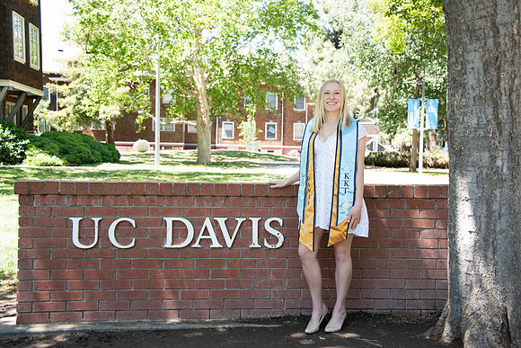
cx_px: 260
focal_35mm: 48
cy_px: 174
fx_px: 695
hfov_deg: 41.1
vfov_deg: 28.1
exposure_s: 1/400
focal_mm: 48
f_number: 5.6
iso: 640
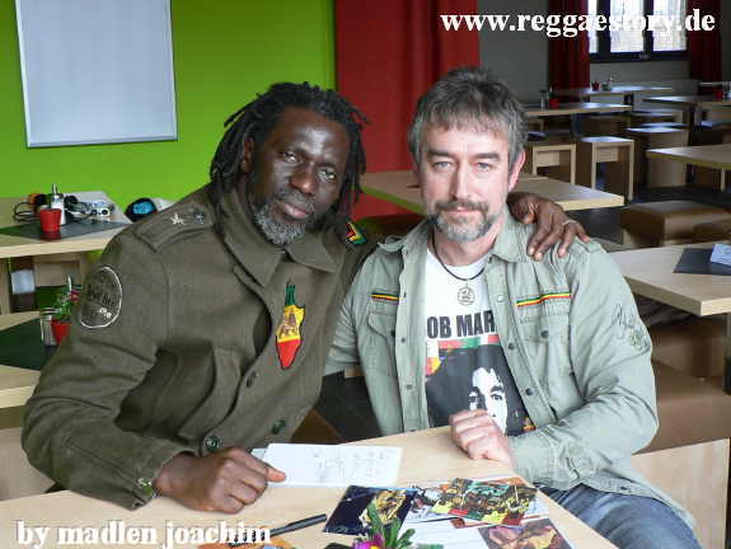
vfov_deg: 31.6
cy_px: 274
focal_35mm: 46
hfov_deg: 41.2
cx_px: 366
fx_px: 972
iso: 64
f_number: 2.8
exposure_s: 1/30
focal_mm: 7.9
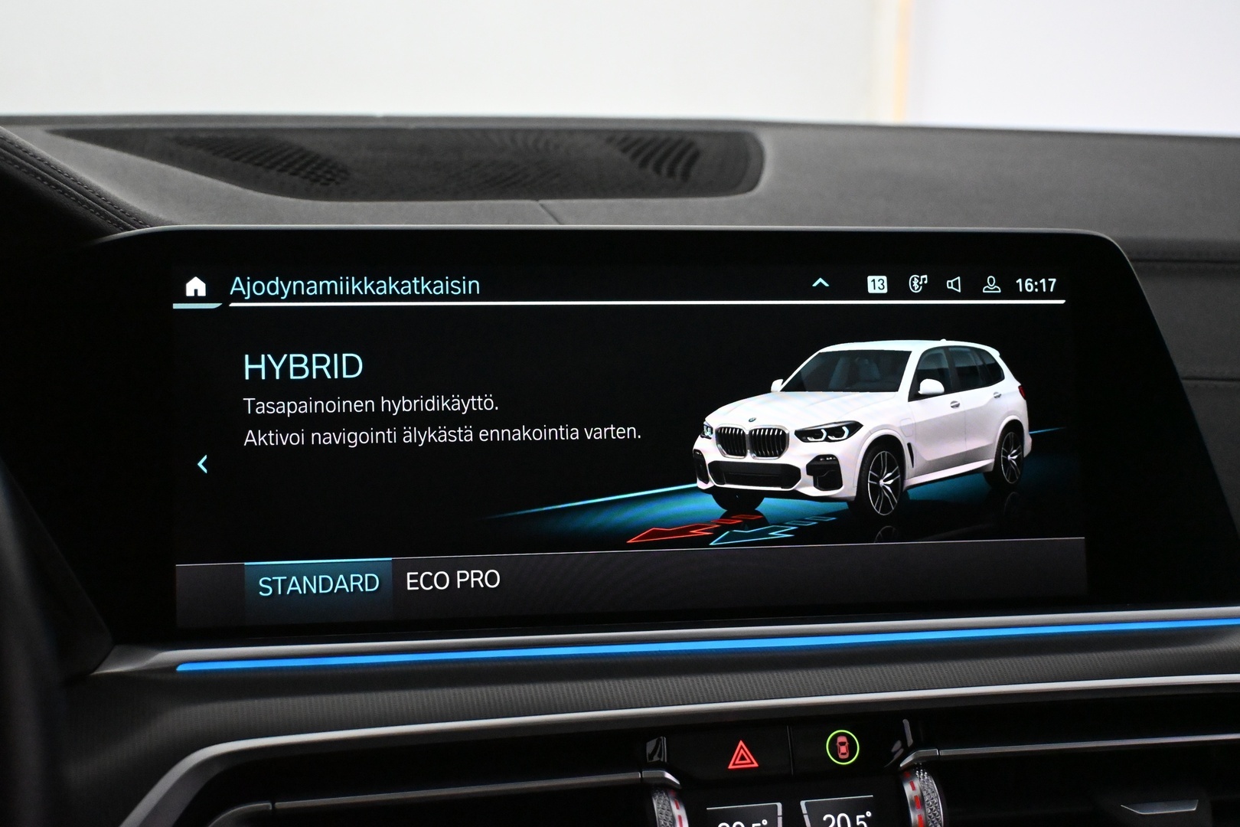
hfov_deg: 38.9
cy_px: 414
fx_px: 1757
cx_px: 620
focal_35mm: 51
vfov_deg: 26.5
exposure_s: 1/250
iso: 9000
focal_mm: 34
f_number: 5
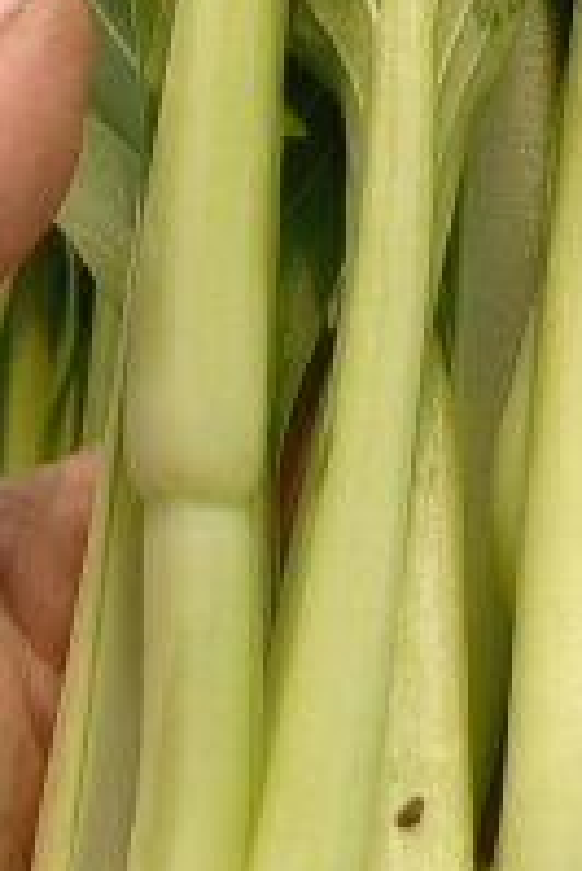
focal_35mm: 128
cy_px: 37
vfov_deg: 15.7
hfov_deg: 10.5
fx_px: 3098
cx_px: 735
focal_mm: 5.5
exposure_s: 1/1832
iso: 50
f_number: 1.88
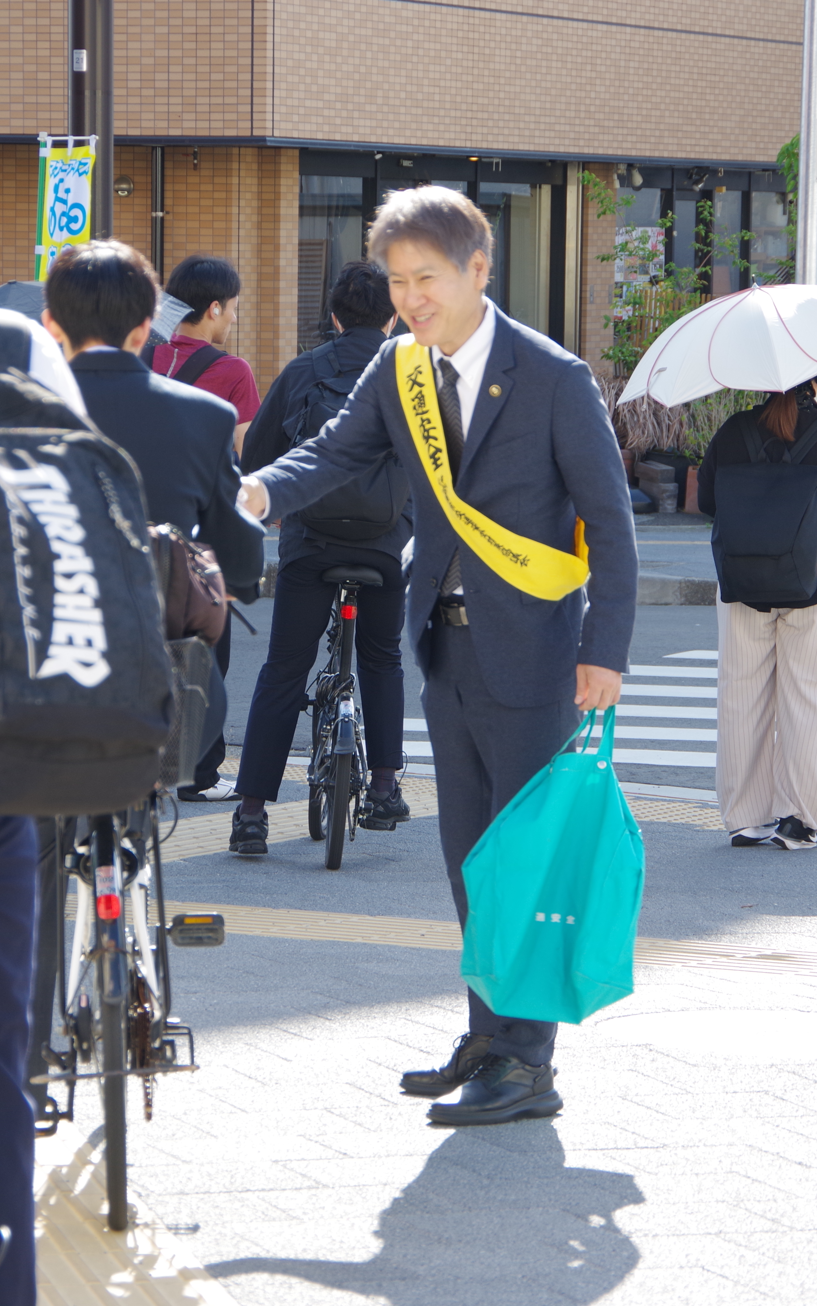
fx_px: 4916
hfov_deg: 9.5
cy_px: 654
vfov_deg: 15.1
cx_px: 381
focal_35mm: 138
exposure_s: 1/125
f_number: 4.5
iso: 100
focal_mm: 60
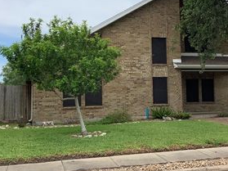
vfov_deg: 28.0
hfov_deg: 36.5
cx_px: 149
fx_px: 342
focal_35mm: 52
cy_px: 69
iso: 16
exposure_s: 1/1984
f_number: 1.8
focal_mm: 3
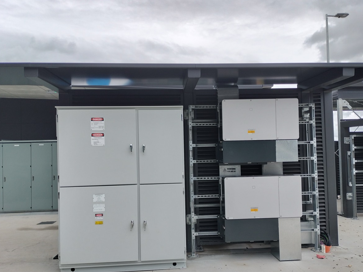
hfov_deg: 58.3
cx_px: 188
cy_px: 152
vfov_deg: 45.4
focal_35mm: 31
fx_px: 325
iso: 50
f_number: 1.7
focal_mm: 4.71
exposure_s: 1/430
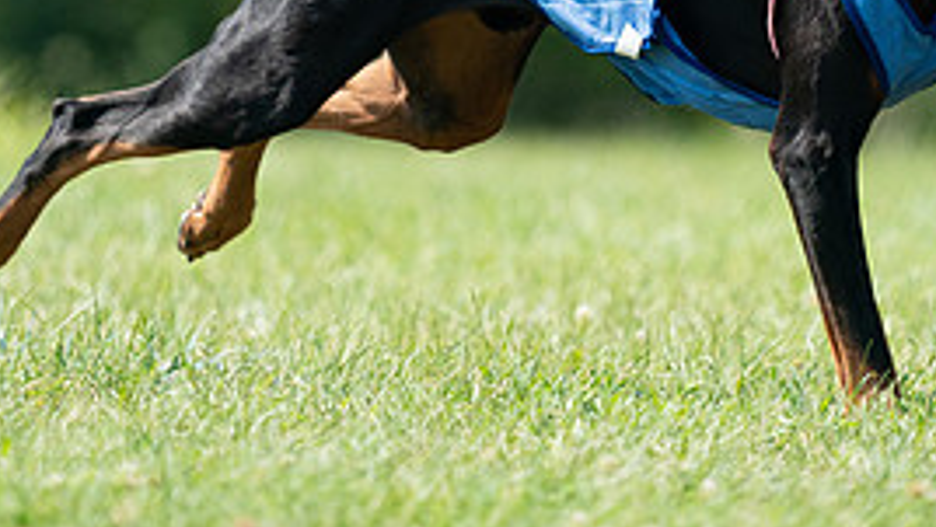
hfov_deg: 2.1
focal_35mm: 1048
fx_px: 26021
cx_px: 520
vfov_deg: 1.2
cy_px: -131
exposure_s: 1/4000
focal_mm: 463
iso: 2000
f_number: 6.3
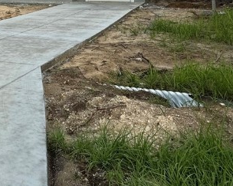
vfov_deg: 29.2
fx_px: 317
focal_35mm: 46
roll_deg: +0.2
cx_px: -16
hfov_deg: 35.2
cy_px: -24
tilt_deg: +2.2
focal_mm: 2.22
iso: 50
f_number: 2.2
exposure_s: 1/1709
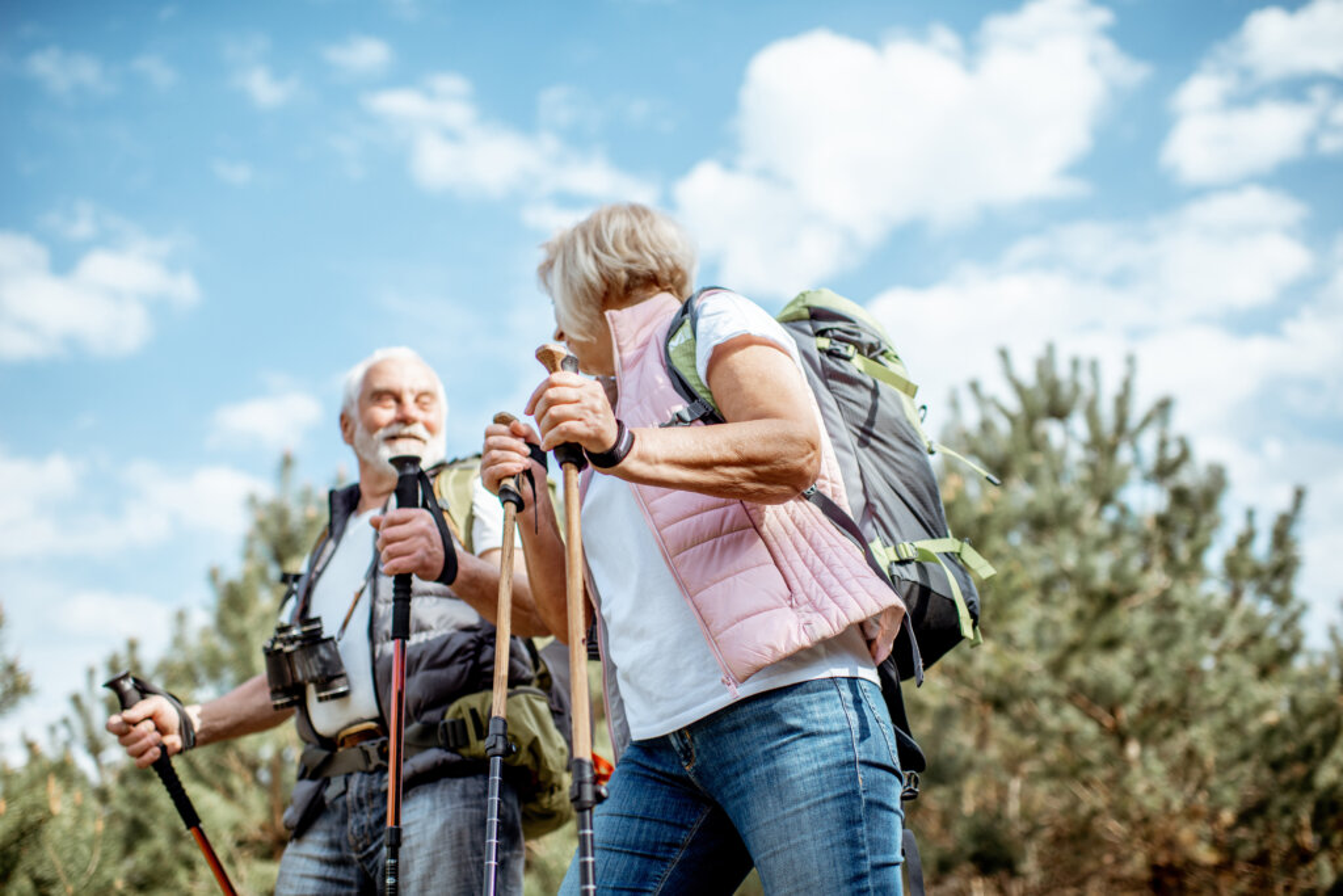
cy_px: 448
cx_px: 672
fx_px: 1306
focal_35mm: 35
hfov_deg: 54.4
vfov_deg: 37.9
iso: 200
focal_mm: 35
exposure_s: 1/4000
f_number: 2
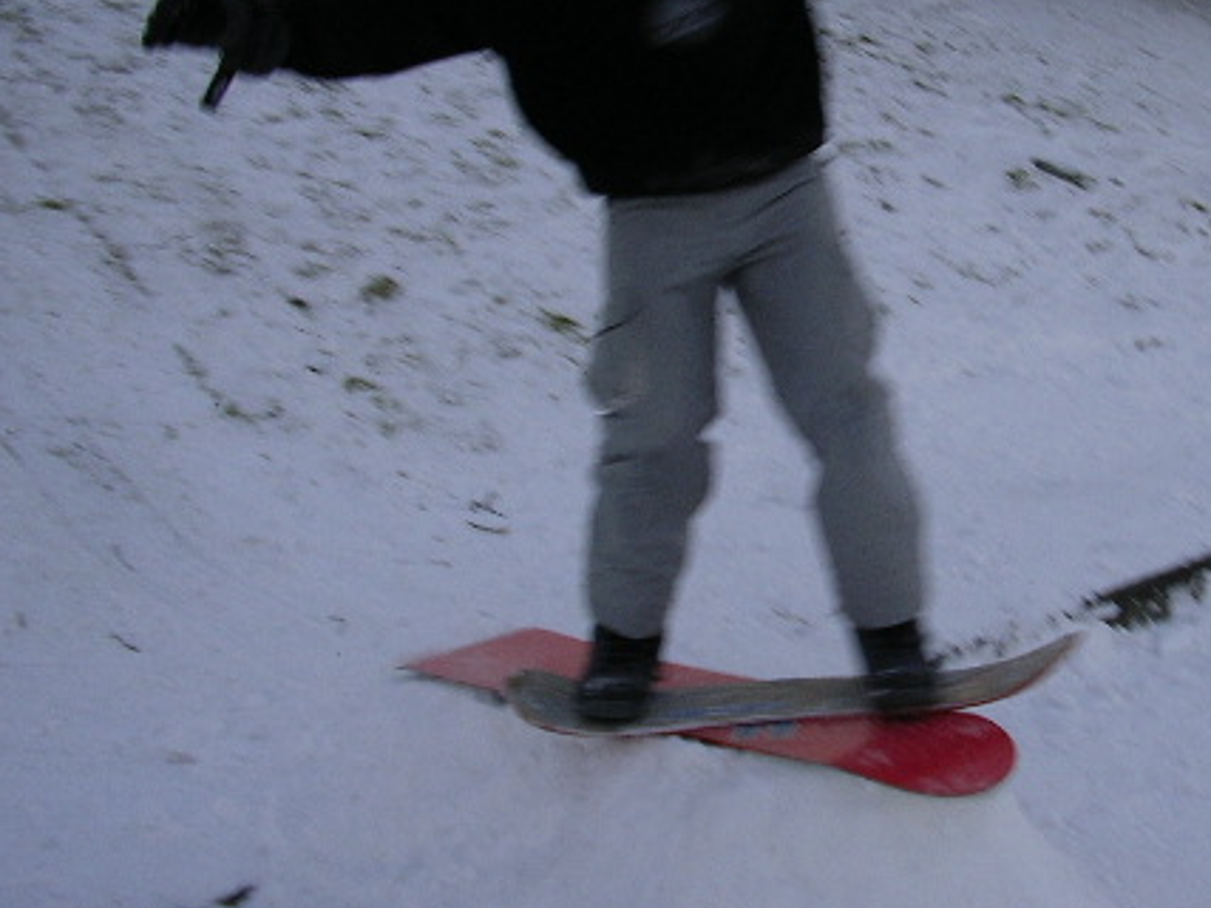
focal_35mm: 57
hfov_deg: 33.3
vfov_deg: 25.5
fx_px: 1994
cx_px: 862
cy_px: 312
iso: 50
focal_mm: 5.8
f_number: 2.9
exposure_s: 1/60
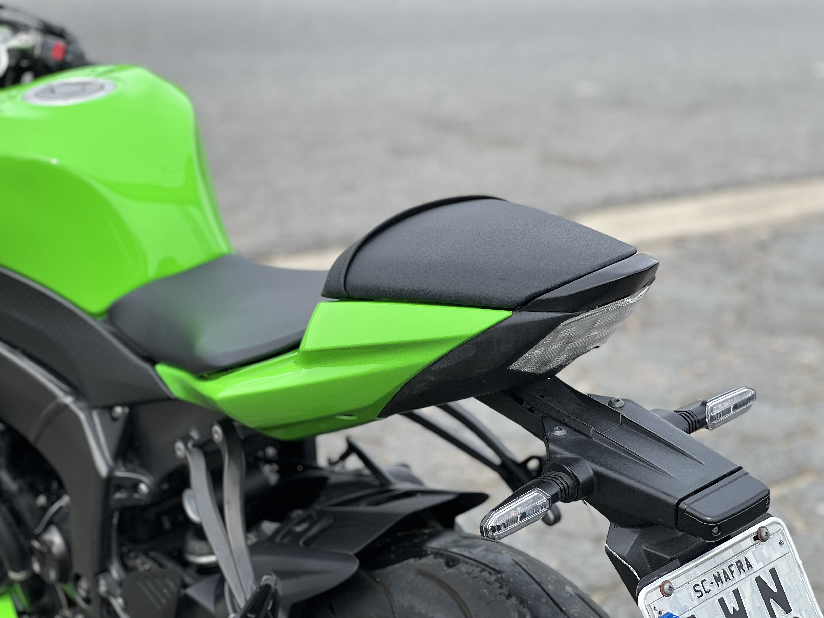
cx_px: 412
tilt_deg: -16.6
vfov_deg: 19.1
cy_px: 309
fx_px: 1833
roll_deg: -5.4
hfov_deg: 25.3
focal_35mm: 77
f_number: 2.8
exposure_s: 1/368
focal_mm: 9
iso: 32
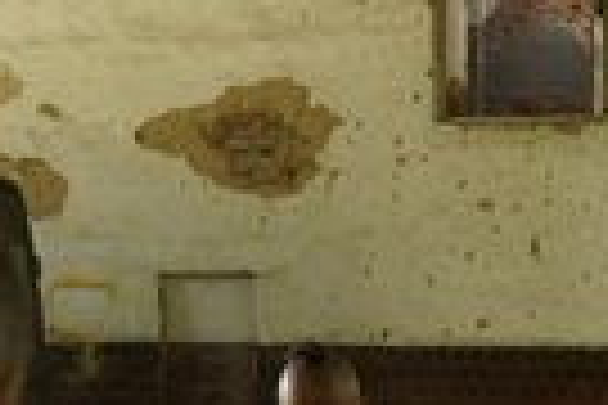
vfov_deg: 13.5
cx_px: 428
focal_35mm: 98
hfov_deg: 20.7
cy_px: 529
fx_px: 1655
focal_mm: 33
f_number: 4
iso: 800
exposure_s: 1/160
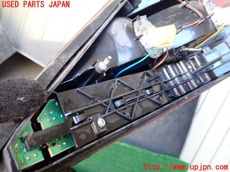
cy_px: 86
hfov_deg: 60.0
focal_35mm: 30
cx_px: 115
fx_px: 199
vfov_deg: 46.8
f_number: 2.3
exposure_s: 1/40
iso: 200
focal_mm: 5.4
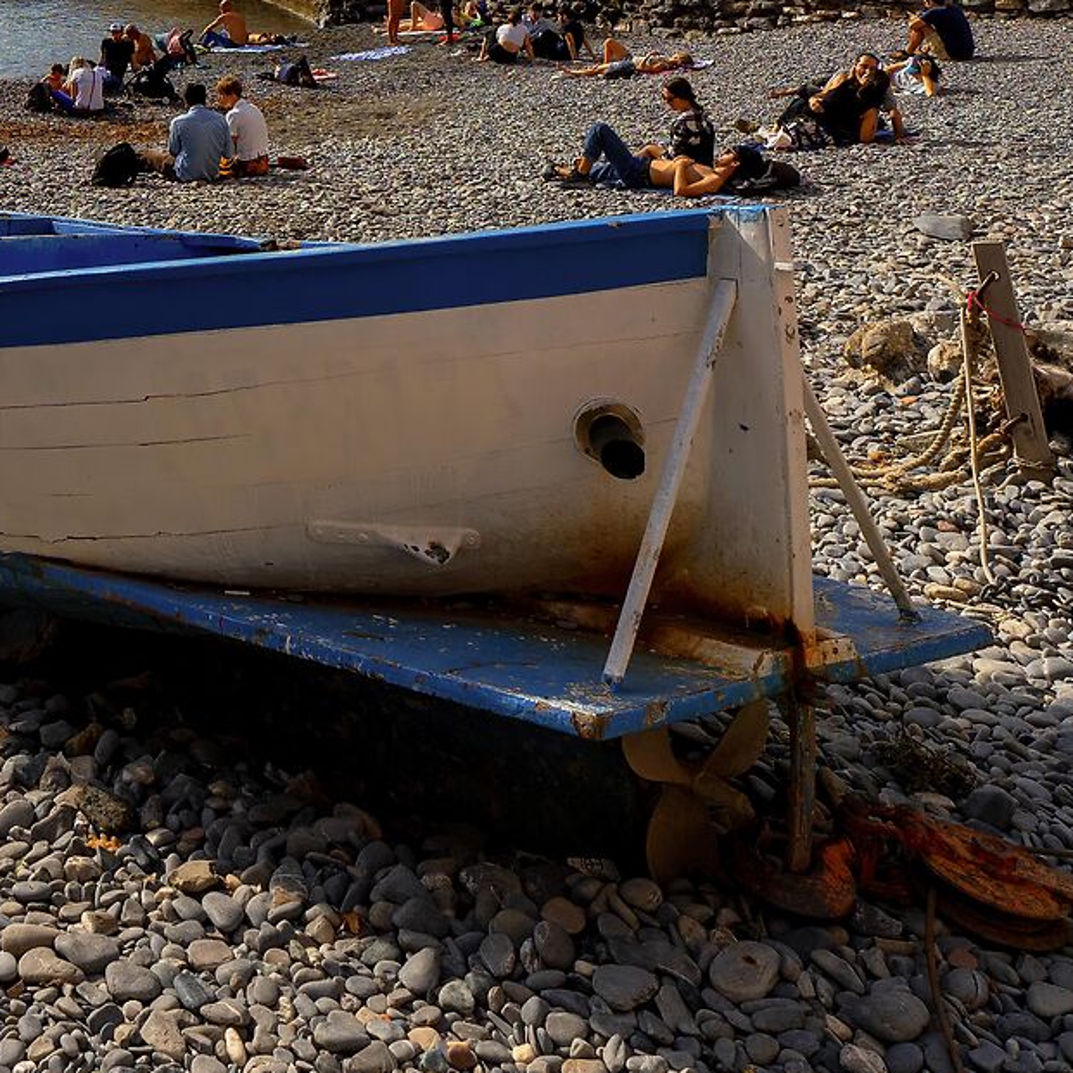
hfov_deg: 32.8
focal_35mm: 46
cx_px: -73
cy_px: -257
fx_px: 1613
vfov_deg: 30.5
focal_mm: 14
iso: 125
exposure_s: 1/1000
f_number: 6.3
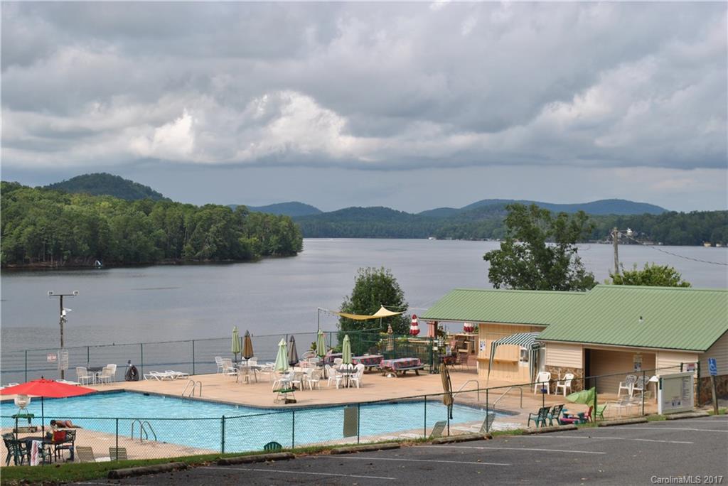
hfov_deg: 28.1
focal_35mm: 72
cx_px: 364
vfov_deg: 19.0
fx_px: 1457
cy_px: 243
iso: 100
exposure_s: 1/250
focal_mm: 48
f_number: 8
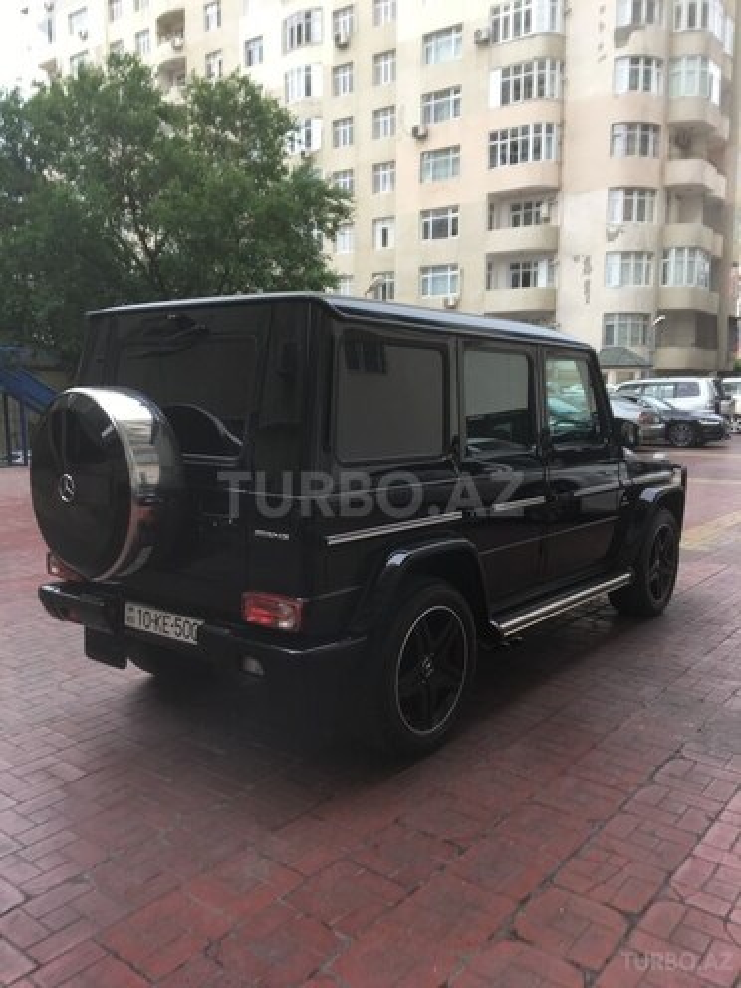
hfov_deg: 48.2
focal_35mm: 29
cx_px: 370
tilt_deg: -7.1
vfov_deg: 61.7
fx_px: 828
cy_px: 494
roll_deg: -0.3
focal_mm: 4.15
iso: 25
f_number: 2.2
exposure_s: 1/100
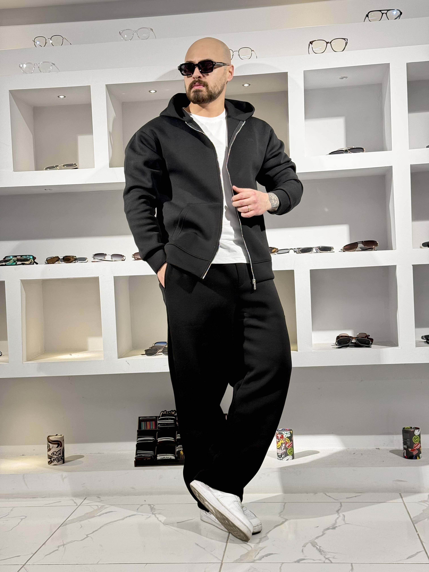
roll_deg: +1.9
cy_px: 286
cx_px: 214
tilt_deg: +0.4
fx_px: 793
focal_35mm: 48
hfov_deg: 30.3
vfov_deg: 39.7
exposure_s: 1/100
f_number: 1.78
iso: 125
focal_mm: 6.76
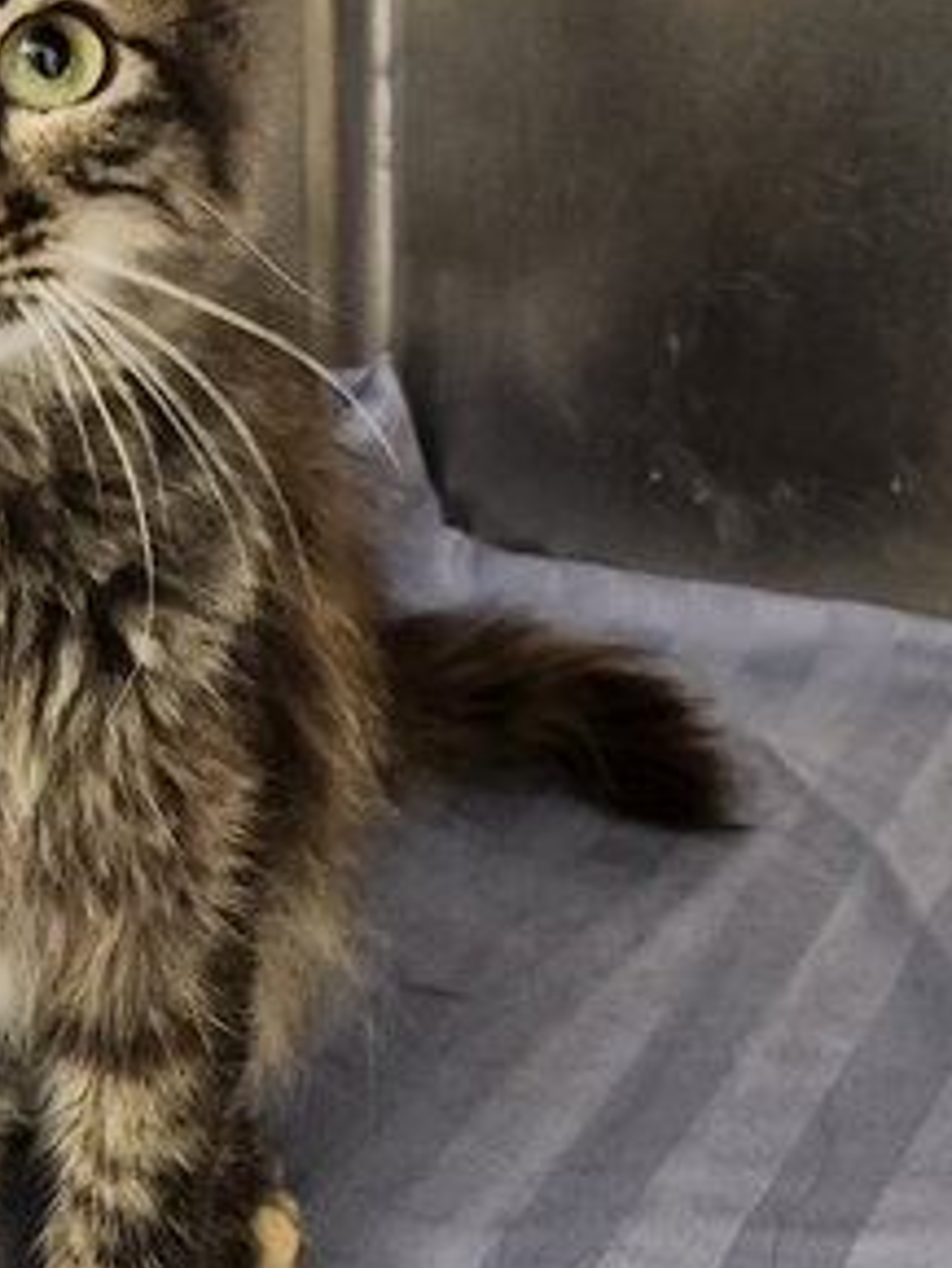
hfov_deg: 25.8
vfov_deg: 36.1
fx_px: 1942
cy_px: 603
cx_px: -48
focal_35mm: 53
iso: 640
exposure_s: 1/40
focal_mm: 5.4
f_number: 1.8
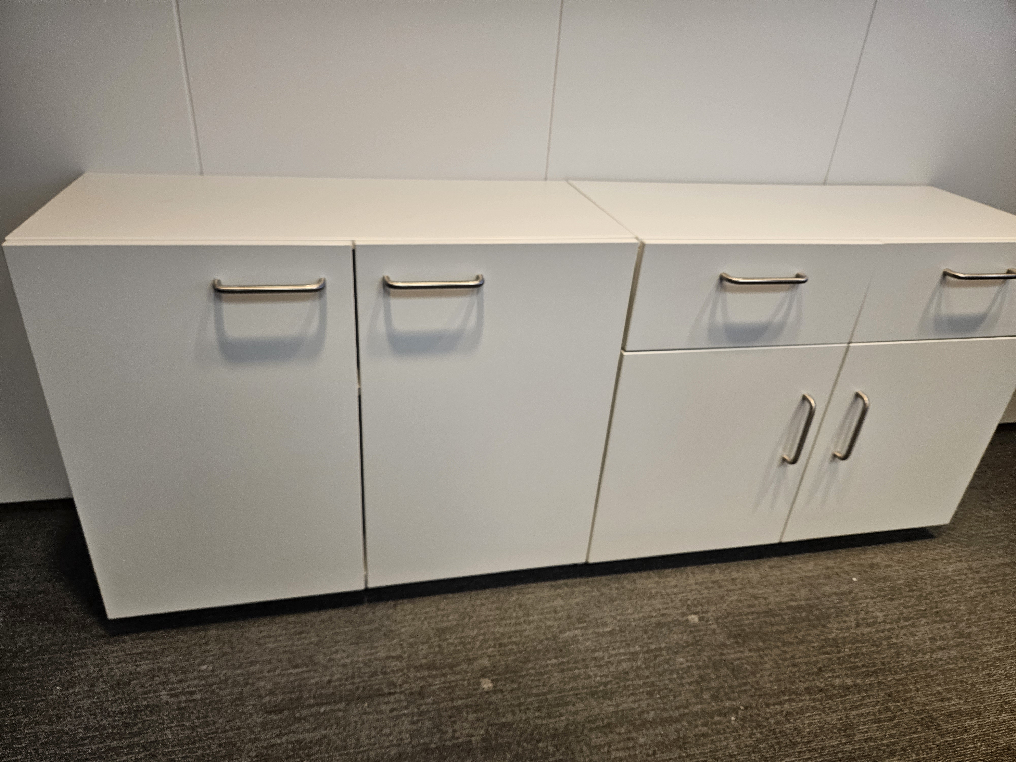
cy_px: 381
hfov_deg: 73.9
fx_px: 675
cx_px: 508
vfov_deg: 58.9
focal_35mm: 23
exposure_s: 1/100
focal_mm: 5.4
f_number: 1.8
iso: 250
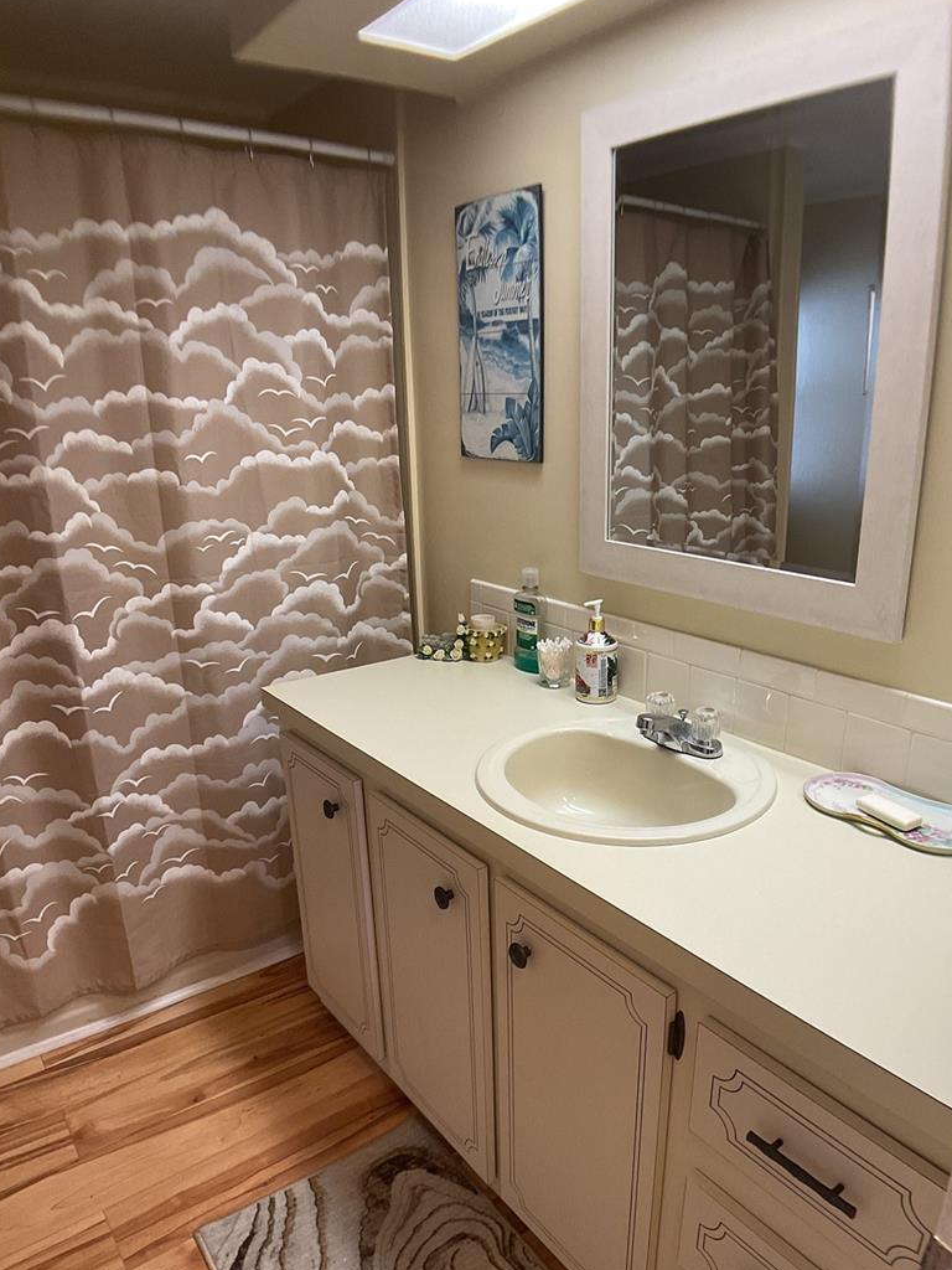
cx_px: 548
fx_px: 1247
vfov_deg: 53.9
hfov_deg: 41.7
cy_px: 690
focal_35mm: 34
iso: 80
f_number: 1.8
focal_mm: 3
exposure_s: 1/60
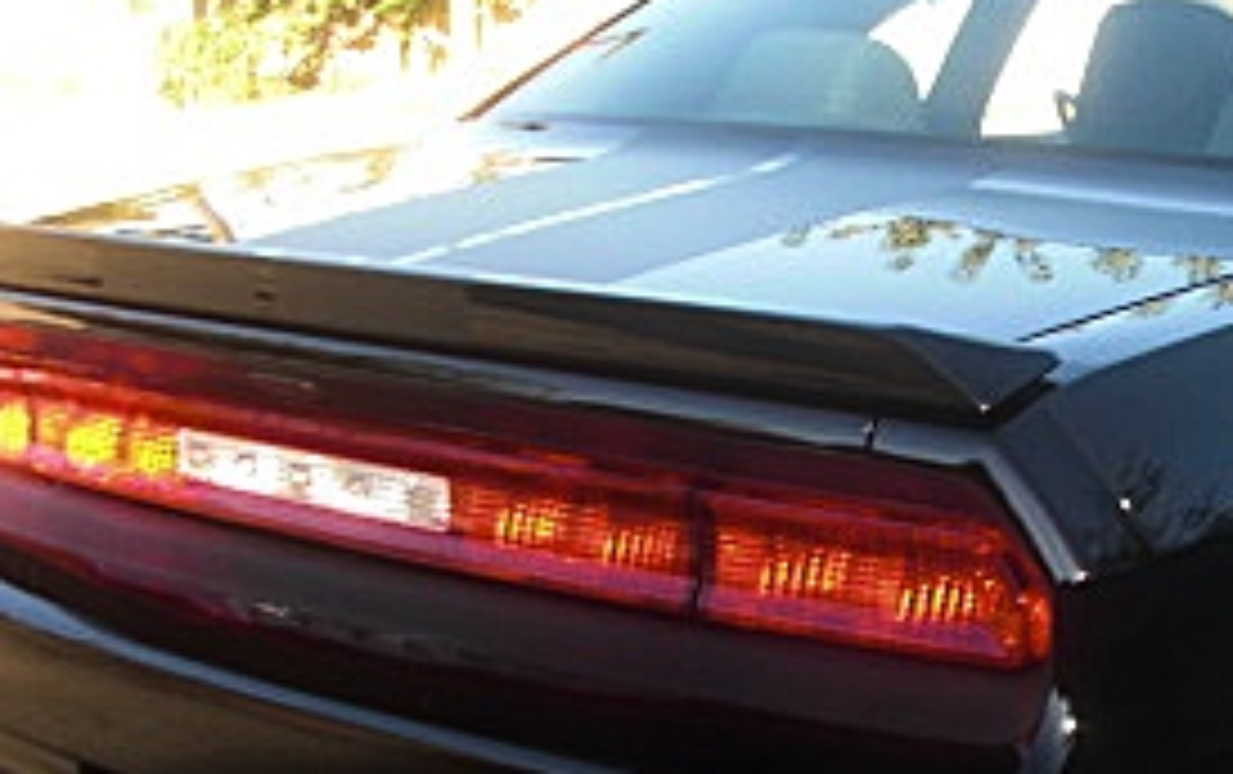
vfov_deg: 14.6
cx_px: 1148
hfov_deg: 22.6
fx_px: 2994
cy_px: 670
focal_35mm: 89
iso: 50
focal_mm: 6.3
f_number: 2.8
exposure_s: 1/100
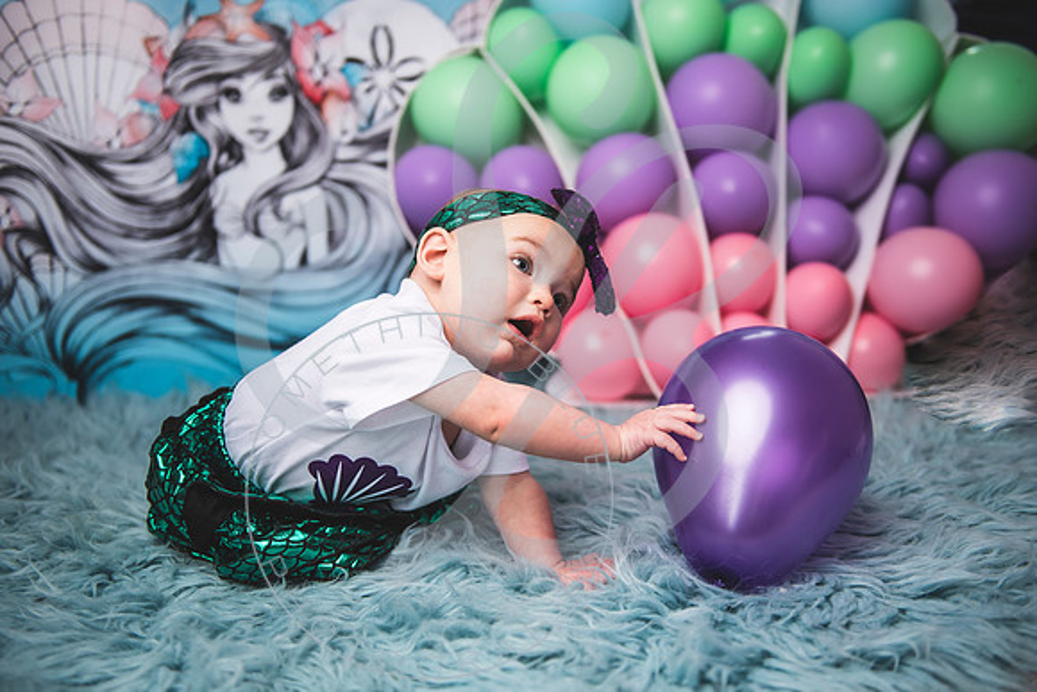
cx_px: 534
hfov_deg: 51.6
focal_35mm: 37
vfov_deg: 35.7
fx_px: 1073
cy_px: 337
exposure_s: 1/160
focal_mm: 36
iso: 100
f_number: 2.8
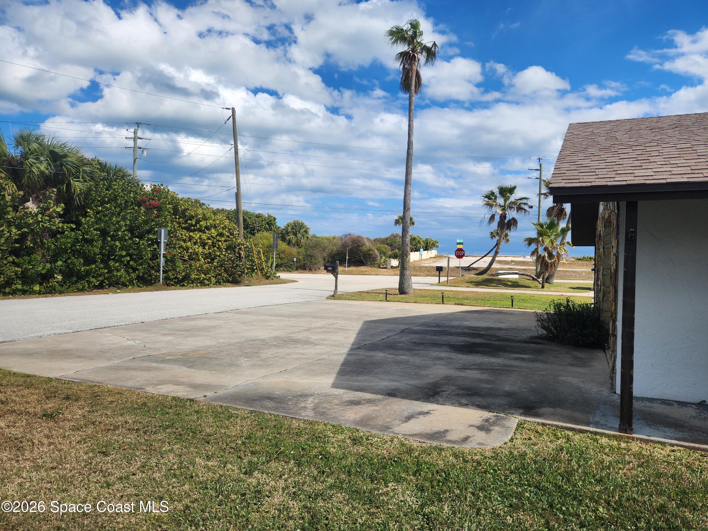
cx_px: 354
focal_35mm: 23
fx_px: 470
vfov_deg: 58.9
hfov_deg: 73.9
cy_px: 266
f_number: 1.8
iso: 20
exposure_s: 1/2111
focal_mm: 5.4
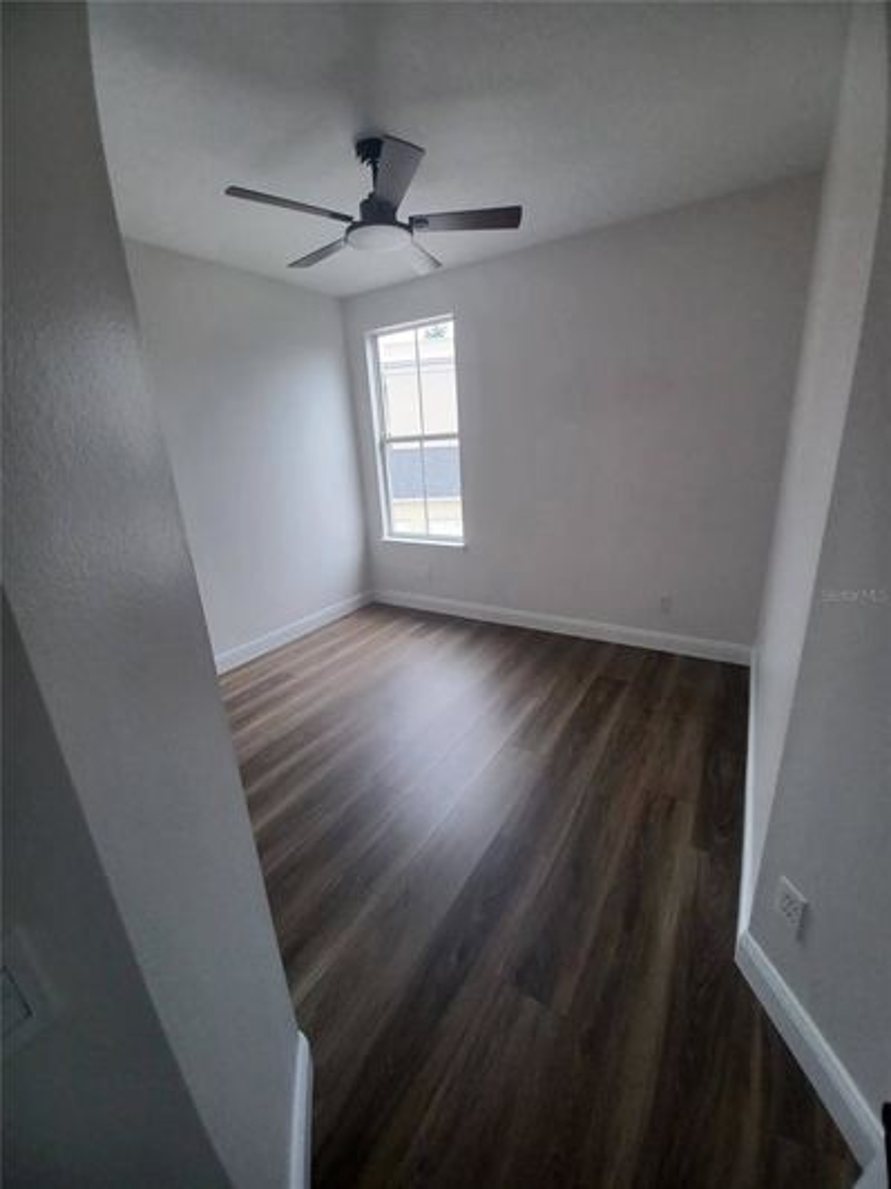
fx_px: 446
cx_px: 446
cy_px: 594
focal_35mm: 13
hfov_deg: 89.9
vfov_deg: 106.2
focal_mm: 1.42
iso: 64
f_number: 2.2
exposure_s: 1/120
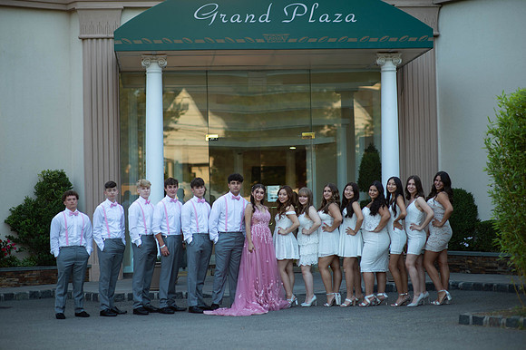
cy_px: 175
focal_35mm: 85
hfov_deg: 23.9
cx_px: 263
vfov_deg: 16.1
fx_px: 1241
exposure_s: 1/1000
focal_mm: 85
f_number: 2
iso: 250
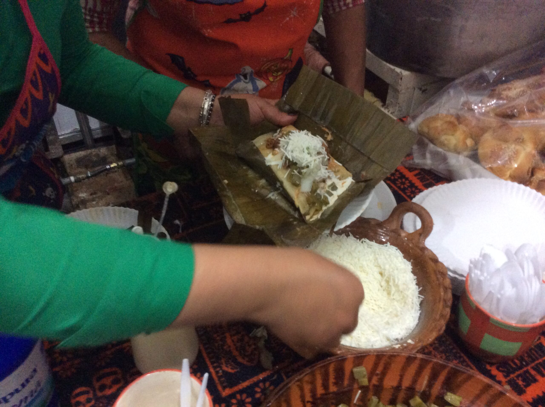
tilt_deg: -43.2
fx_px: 503
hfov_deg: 56.9
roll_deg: +2.6
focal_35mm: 32
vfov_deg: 44.1
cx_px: 272
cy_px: 204
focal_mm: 3.3
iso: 320
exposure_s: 1/24
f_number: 2.4
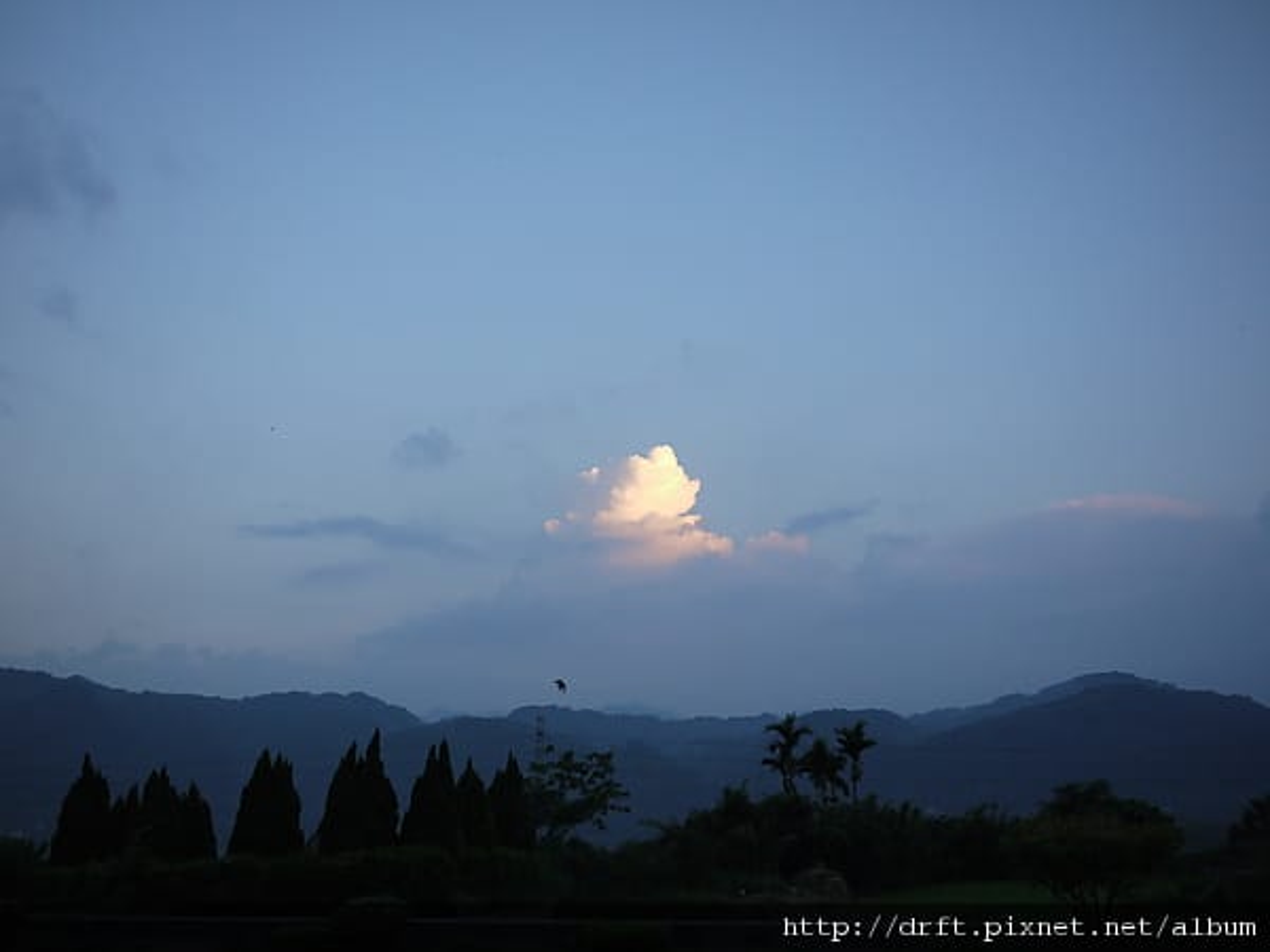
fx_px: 1468
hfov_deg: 46.8
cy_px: 476
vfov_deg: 36.0
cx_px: 635
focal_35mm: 40
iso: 400
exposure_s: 1/1300
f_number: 2.2
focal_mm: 20
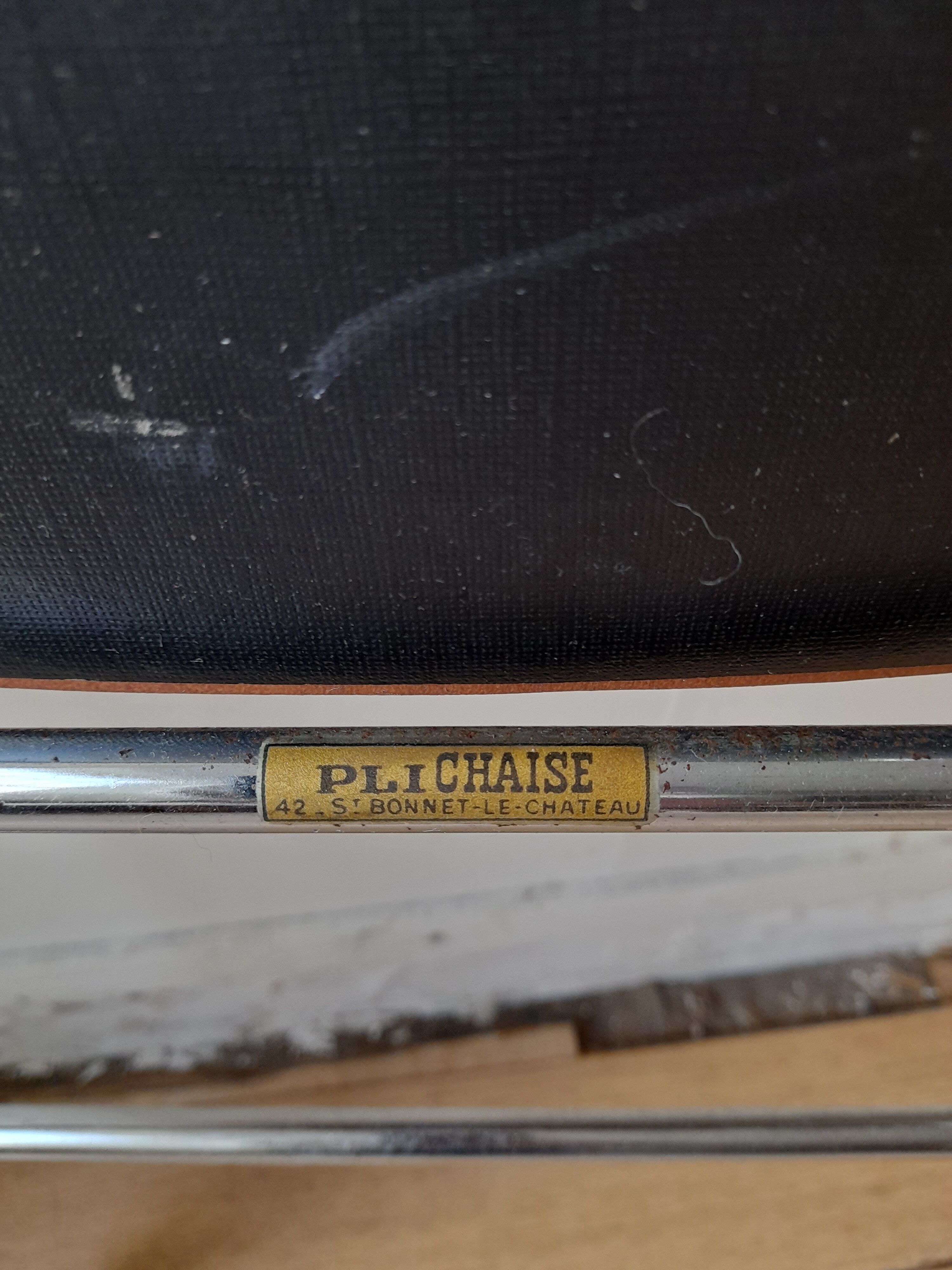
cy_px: 635
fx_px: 917
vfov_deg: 69.4
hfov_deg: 54.9
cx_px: 476
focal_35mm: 25
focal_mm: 4.6
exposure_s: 1/50
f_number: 2
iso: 320
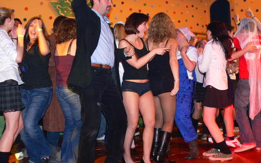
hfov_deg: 49.3
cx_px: 126
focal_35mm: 40
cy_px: 68
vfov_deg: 31.9
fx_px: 285
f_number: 2.8
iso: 100
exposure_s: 1/30
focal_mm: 7.4
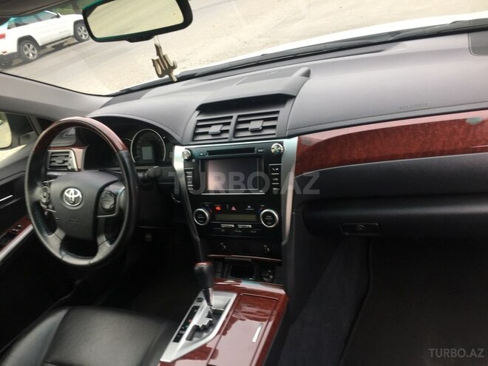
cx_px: 244
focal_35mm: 29
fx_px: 409
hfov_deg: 61.7
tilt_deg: -25.1
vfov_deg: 48.2
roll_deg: +15.0
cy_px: 183
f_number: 2.2
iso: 32
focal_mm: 4.15
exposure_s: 1/50
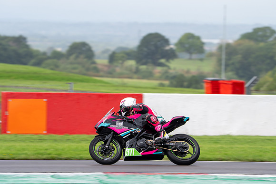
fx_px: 2931
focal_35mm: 382
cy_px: 78
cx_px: 148
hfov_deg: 5.4
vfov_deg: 3.6
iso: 125
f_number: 7.1
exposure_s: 1/400
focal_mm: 330
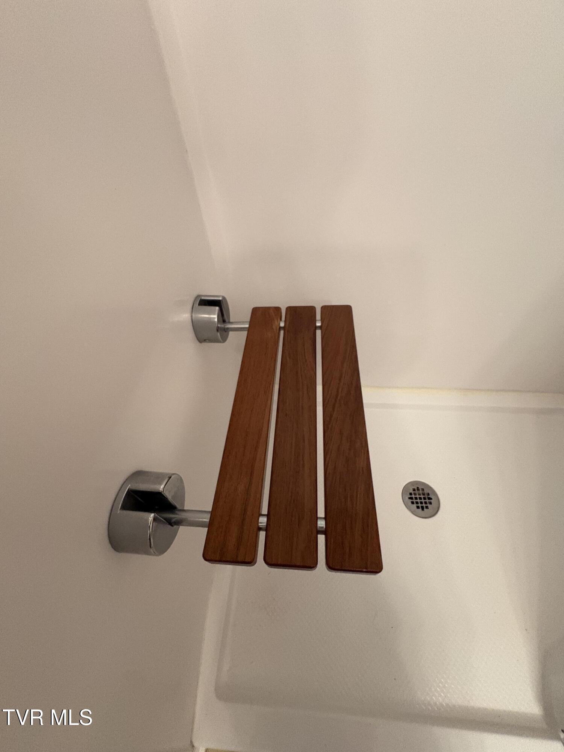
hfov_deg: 85.7
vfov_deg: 102.1
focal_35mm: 14
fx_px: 304
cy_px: 376
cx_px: 282
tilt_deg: -50.9
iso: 800
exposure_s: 1/60
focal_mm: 2.22
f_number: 2.2
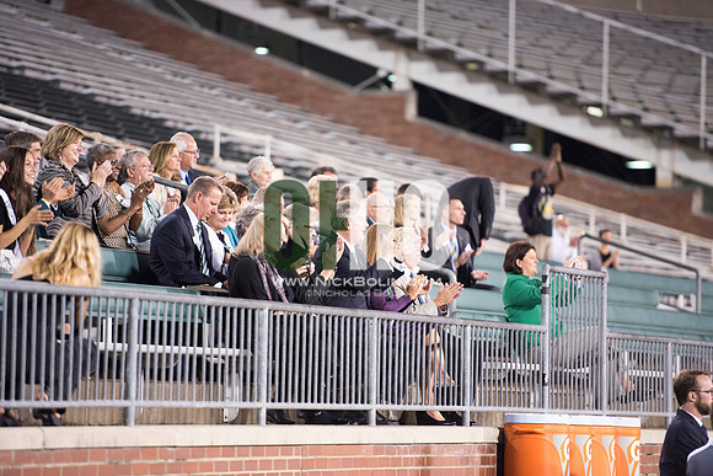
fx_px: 3962
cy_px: 238
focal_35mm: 200
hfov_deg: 10.3
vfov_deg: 6.9
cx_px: 356
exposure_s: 1/320
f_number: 2.8
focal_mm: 200
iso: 1000
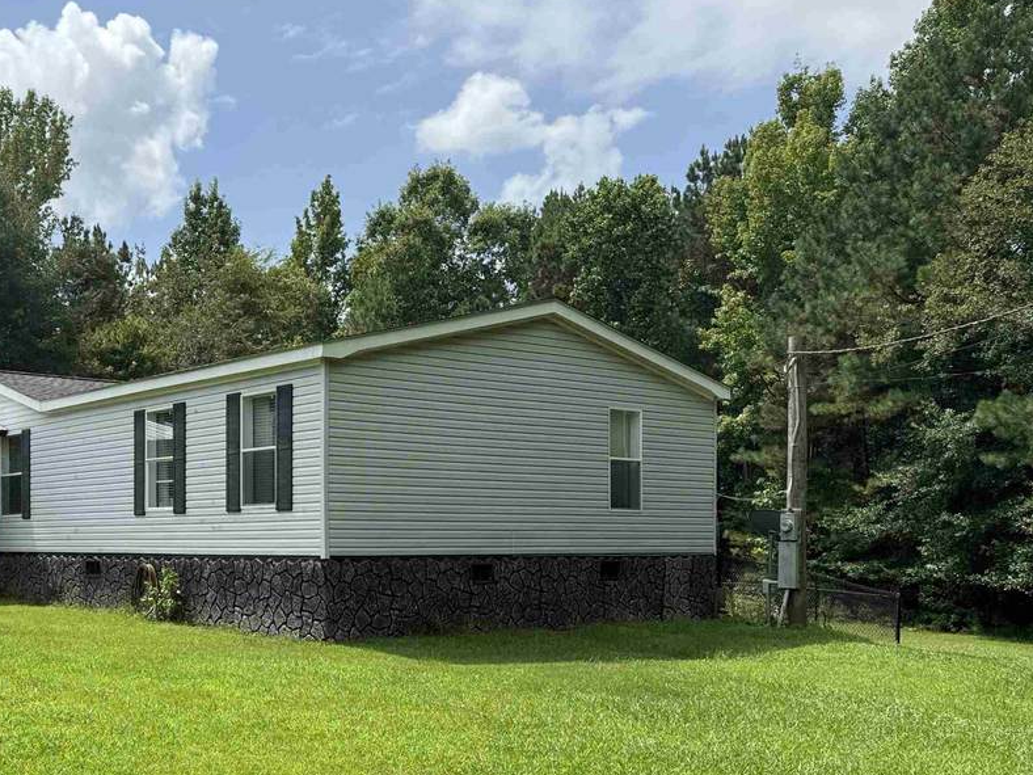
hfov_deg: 45.3
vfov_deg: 36.4
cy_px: 531
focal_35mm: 39
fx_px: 1164
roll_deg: +0.6
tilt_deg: -0.5
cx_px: 198
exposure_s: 1/3597
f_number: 1.78
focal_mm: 6.76
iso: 80
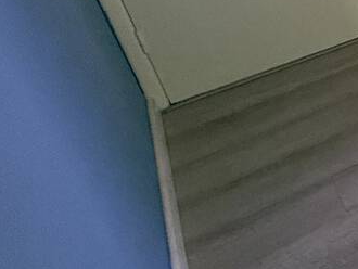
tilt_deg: -22.3
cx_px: 779
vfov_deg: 21.5
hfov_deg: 17.3
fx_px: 631
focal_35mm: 61
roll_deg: -0.7
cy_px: -89
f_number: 2.2
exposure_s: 1/79
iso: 320
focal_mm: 2.22
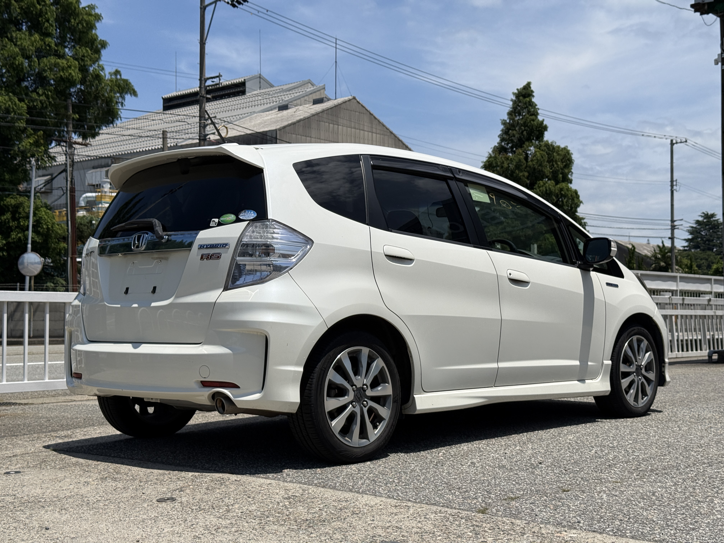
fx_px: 1004
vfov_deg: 30.3
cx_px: 362
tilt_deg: +2.8
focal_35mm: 48
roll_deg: -0.2
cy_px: 272
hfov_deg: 39.7
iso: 64
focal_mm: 6.76
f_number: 1.78
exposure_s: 1/8772
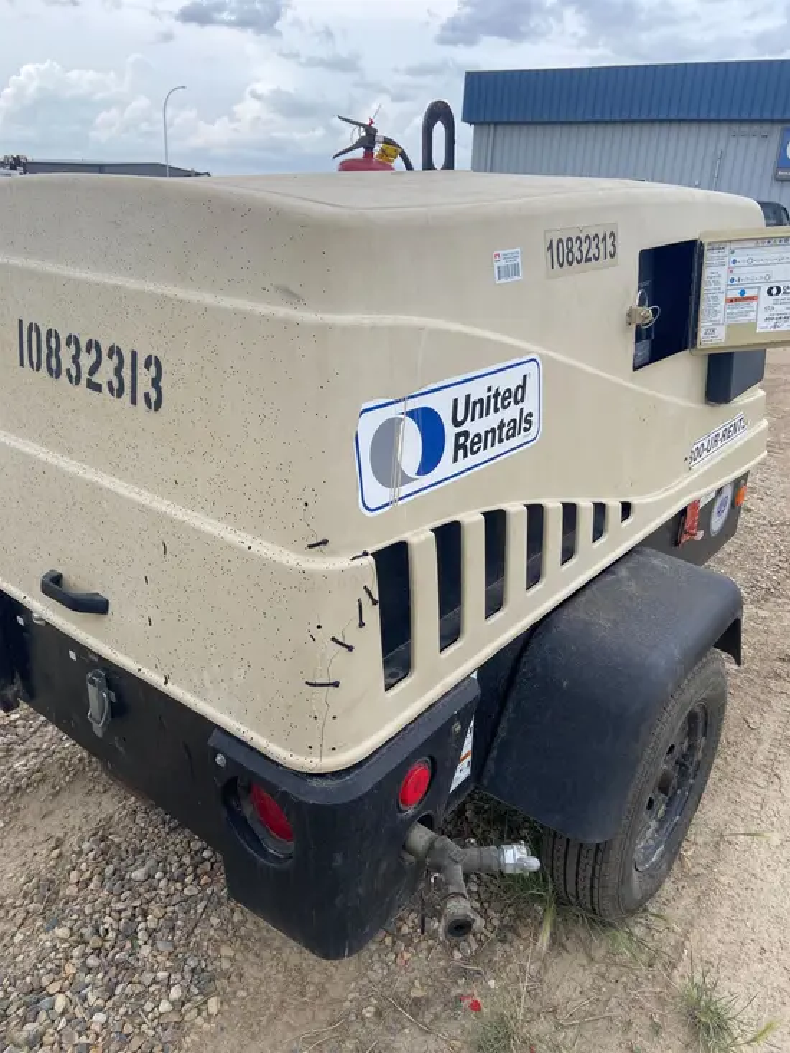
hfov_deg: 53.1
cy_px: 526
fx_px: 791
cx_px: 395
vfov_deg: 67.3
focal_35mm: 26
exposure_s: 1/654
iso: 32
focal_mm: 4.25
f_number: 1.8
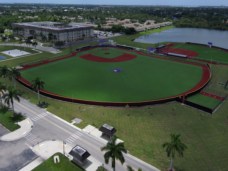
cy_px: 61
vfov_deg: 46.2
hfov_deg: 59.9
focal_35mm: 30
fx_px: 198
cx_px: 107
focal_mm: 3.7
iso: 100
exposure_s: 1/120
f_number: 2.8
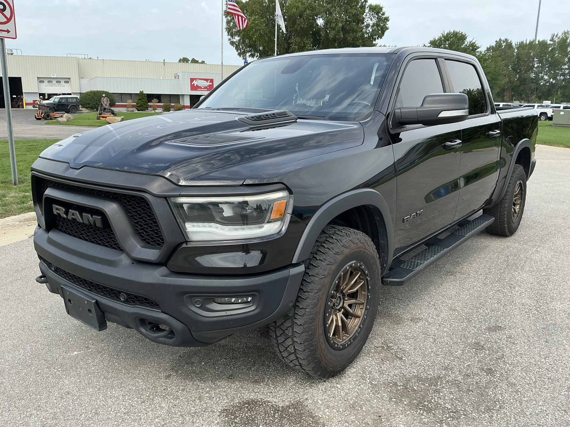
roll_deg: -0.9
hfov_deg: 63.4
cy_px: 214
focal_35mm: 28
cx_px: 285
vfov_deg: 49.7
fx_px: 461
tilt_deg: -13.6
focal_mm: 3
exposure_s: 1/709
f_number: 1.8
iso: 25
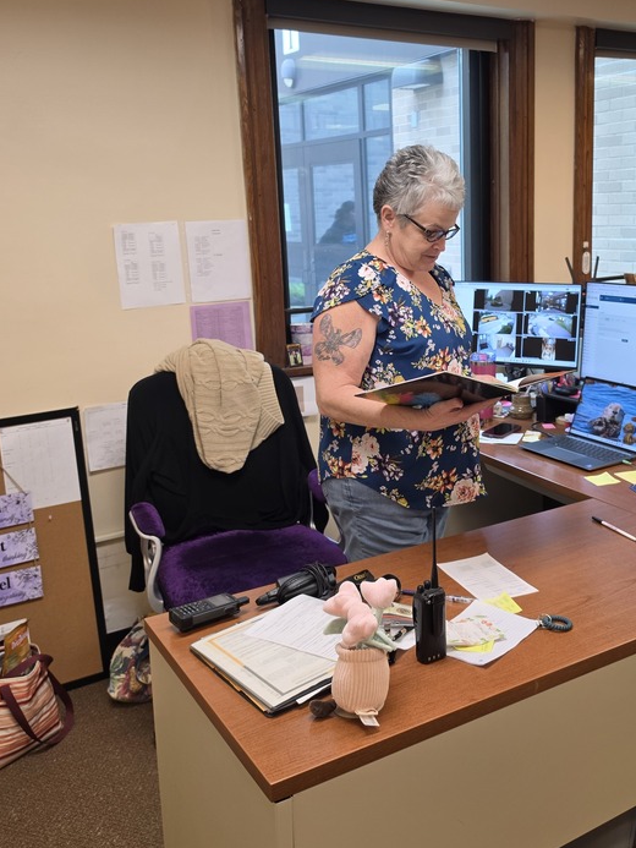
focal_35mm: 34
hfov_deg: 41.3
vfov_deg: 53.7
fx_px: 833
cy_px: 361
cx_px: 421
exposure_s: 1/120
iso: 100
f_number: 1.4
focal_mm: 6.5
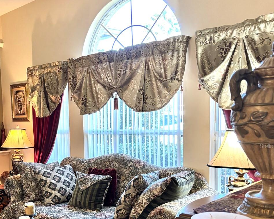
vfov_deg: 34.6
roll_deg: +1.5
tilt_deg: -5.4
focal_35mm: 43
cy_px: 146
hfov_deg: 41.1
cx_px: 55
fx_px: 349
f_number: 1.6
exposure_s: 1/60
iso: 250
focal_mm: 5.96
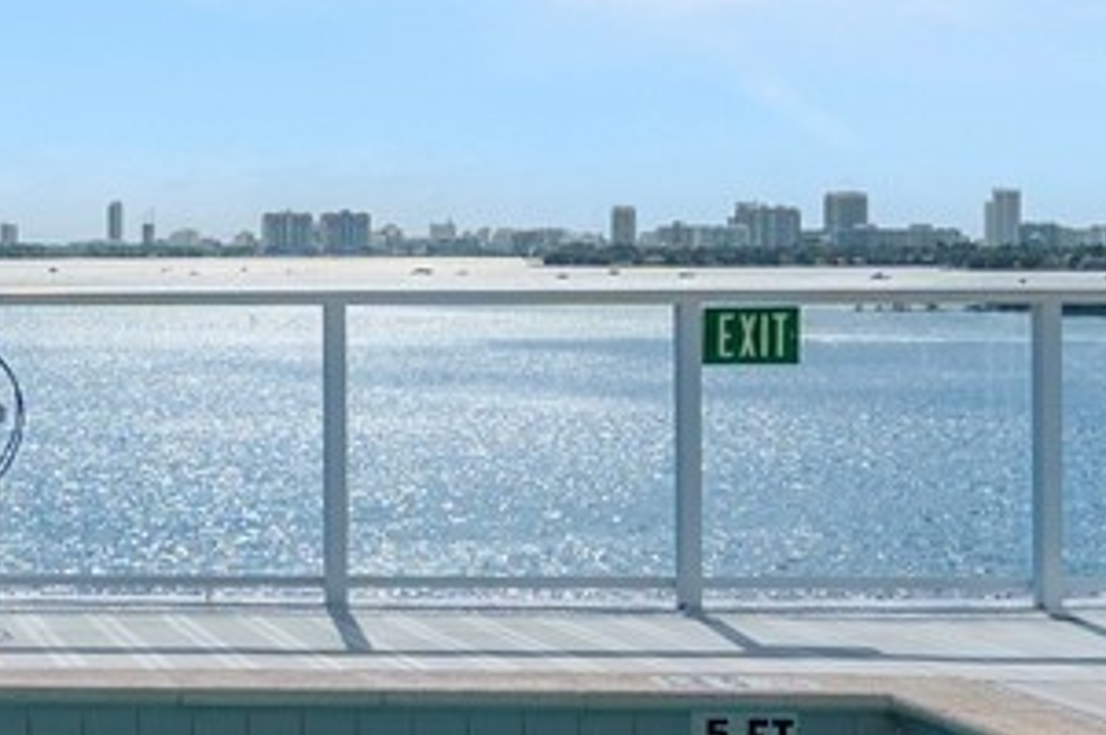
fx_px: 2424
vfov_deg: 17.2
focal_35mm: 79
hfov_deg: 22.5
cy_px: 226
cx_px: -395
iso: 200
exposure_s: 1/1250
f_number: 8
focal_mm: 14
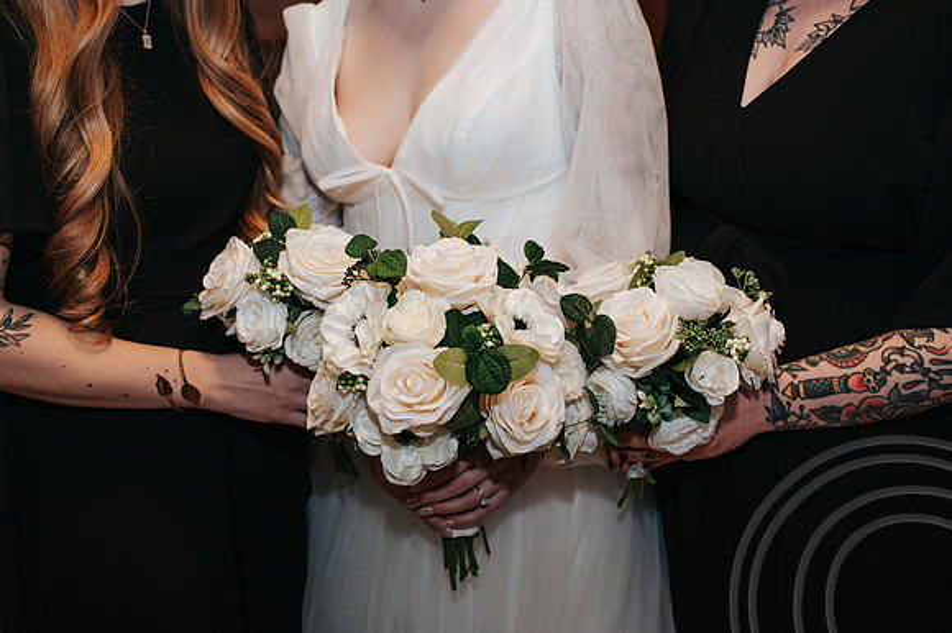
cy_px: 292
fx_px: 999
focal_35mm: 38
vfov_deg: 35.2
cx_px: 445
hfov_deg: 50.9
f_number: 3.2
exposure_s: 1/200
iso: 800
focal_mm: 35
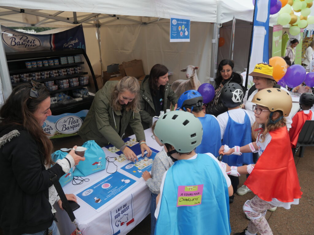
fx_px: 218
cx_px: 157
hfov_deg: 71.6
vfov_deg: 56.8
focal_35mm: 24
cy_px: 118
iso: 200
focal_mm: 12
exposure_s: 1/200
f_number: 5
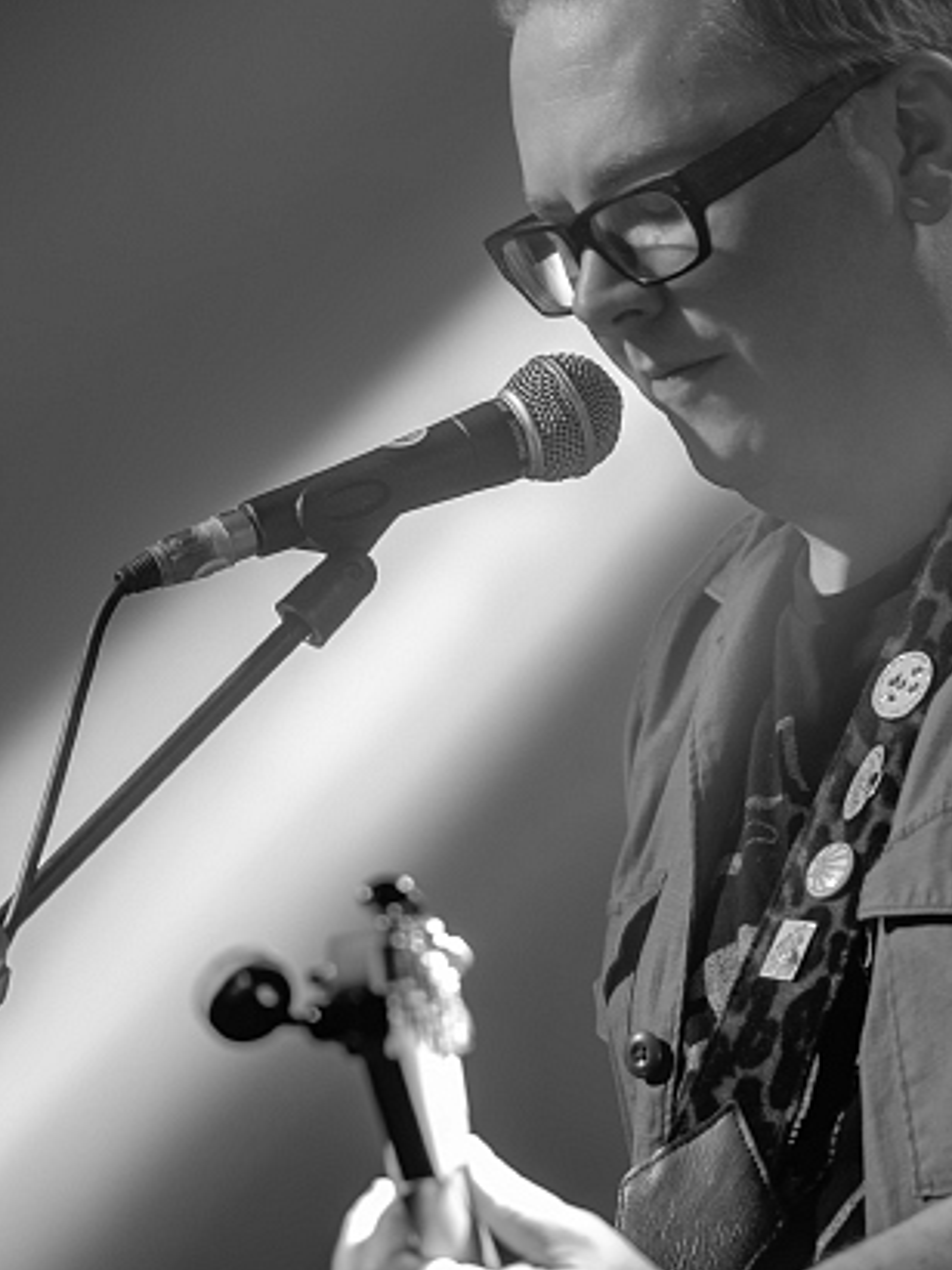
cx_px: 958
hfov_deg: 3.3
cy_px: 581
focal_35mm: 455
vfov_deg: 4.4
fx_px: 16693
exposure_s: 1/100
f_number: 2.8
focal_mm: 180
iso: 200
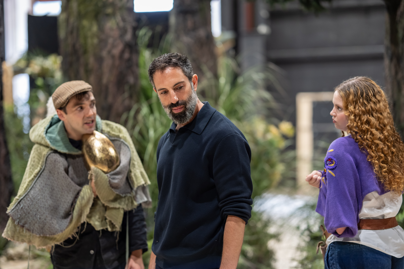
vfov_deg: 16.1
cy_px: 134
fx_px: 954
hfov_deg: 23.9
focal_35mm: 85
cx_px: 202
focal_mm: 85
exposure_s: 1/250
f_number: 1.6
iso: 1000
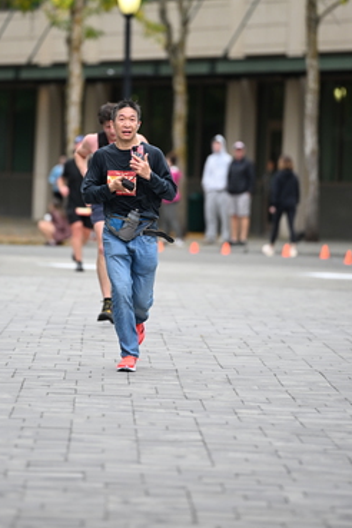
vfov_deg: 6.9
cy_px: 159
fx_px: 4370
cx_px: 127
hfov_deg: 4.6
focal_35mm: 298
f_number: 2.8
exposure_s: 1/2000
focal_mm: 200
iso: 640
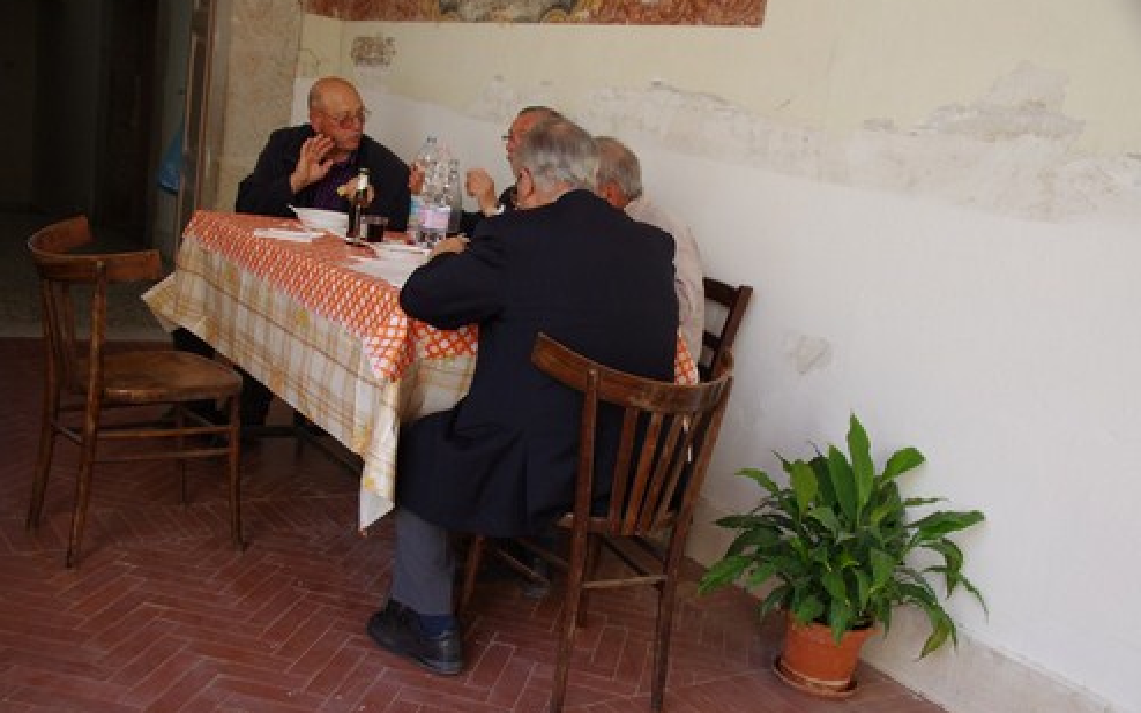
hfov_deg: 56.7
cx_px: 573
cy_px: 368
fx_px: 1058
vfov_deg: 37.3
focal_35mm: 34
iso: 500
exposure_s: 1/60
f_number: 6.3
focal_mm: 22
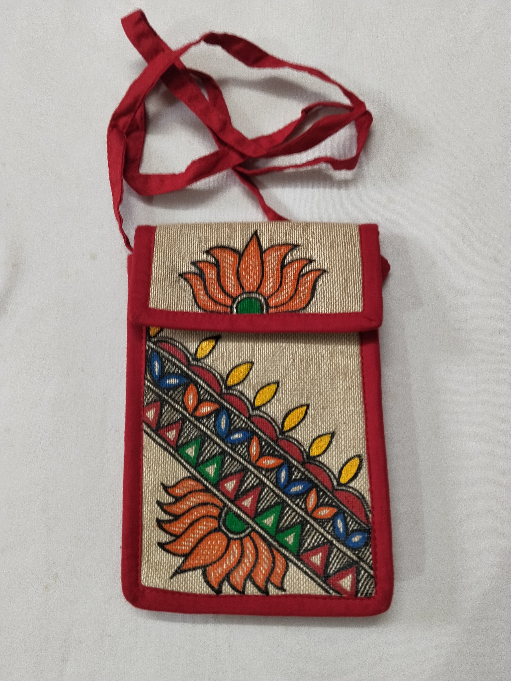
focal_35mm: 29
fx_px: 571
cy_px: 340
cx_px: 256
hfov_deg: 48.2
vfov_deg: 61.7
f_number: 1.8
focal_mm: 4.22
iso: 250
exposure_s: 1/33.3
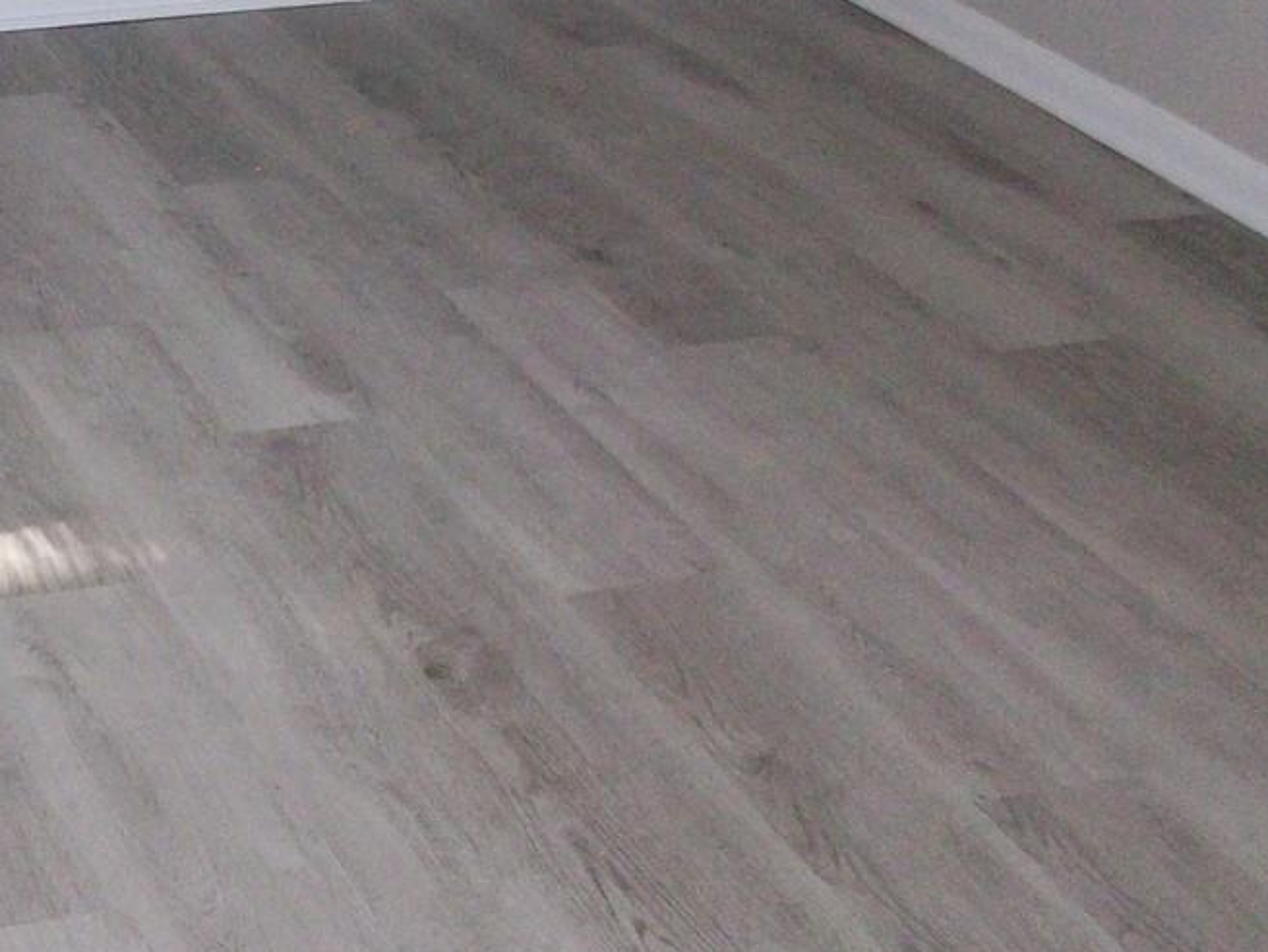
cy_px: 217
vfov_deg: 17.7
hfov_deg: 23.0
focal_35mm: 83
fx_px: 3042
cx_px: 170
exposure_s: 1/60
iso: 200
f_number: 2.8
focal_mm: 5.7
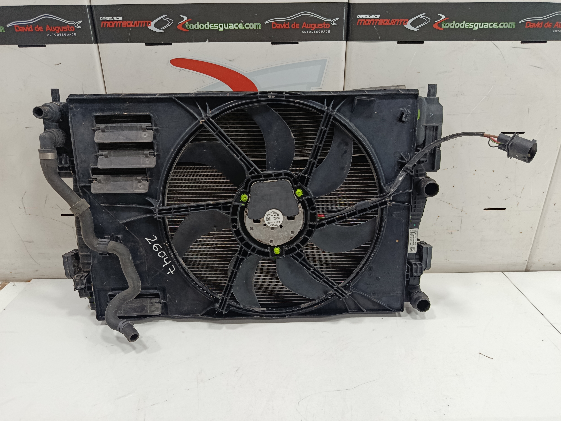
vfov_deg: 56.8
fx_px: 389
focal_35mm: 24
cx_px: 280
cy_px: 210
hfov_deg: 71.6
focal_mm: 5.24
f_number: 1.7
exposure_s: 1/50
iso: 697
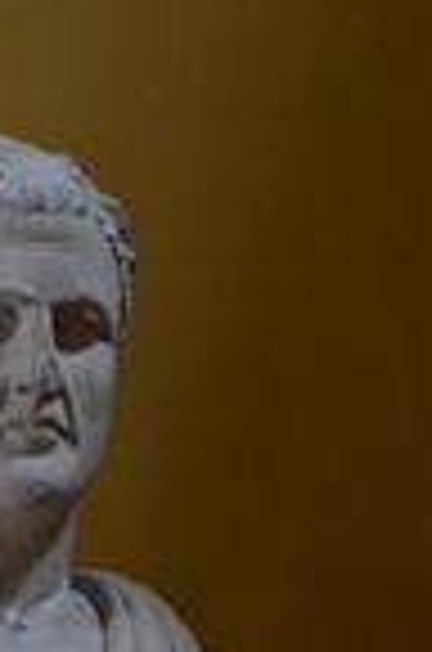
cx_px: 9
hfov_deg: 6.4
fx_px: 3839
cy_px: 1398
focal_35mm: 212
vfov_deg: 9.0
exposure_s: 1/15
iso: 800
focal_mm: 31
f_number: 4
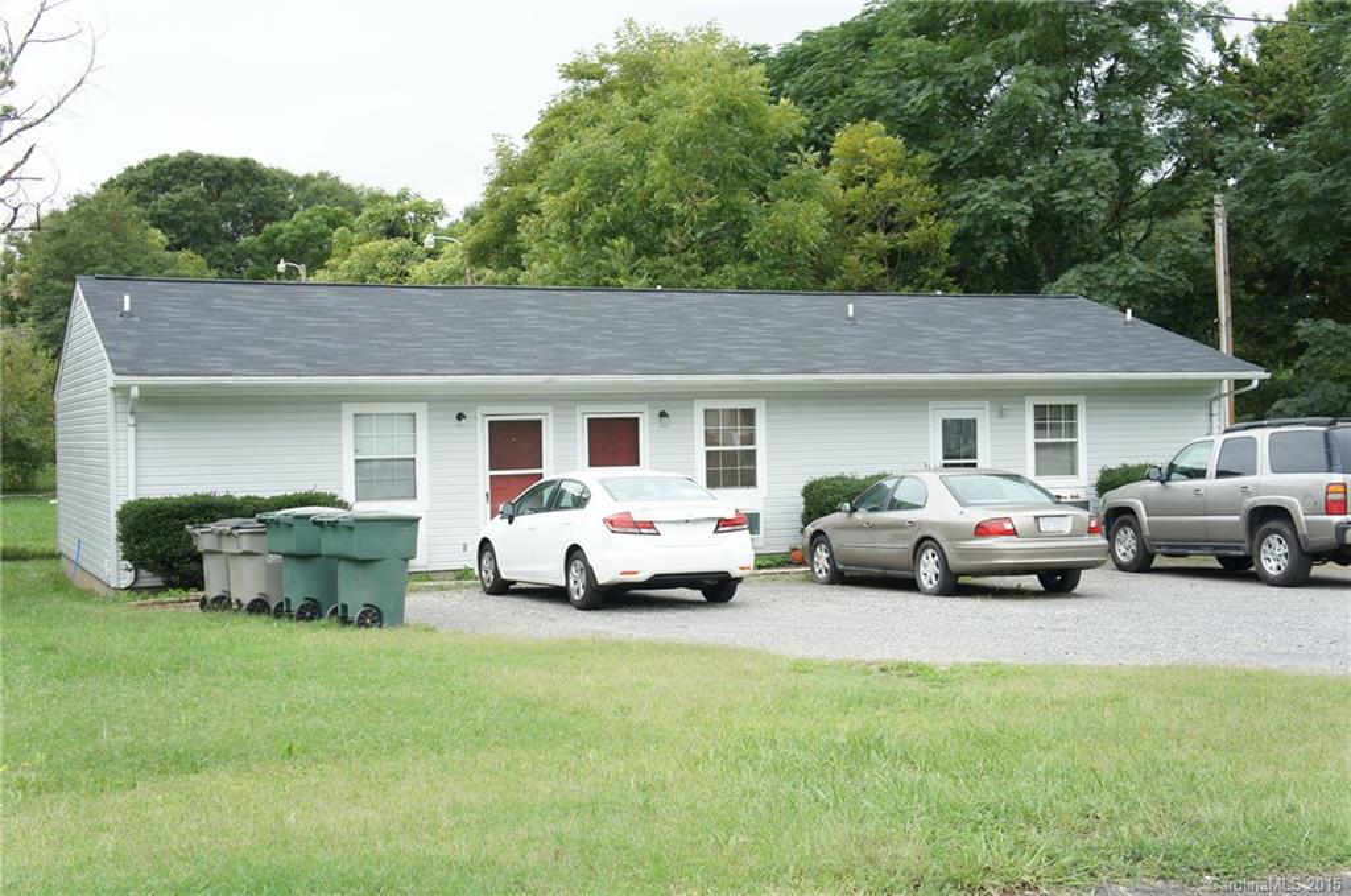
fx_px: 1630
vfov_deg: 30.7
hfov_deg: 45.0
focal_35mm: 44
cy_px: 448
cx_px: 676
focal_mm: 29
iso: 200
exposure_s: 1/100
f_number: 6.3
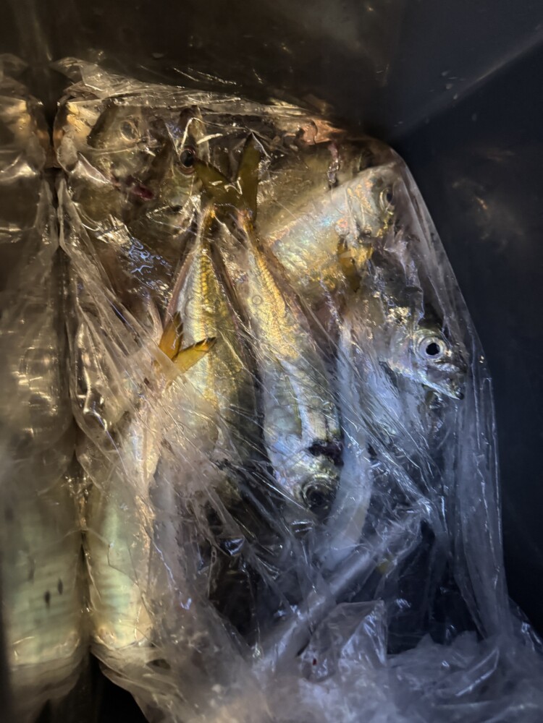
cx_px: 272
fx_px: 502
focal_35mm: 24
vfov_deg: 71.6
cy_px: 362
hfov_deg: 56.8
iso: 1000
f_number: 1.78
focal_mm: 6.76
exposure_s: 1/40
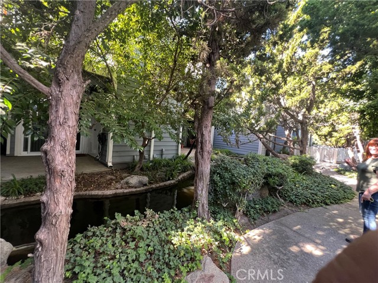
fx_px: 142
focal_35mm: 13
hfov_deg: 106.2
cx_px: 189
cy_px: 142
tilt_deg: -1.9
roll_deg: -4.7
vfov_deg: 89.9
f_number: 1.8
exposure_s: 1/99
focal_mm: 1.57
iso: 200
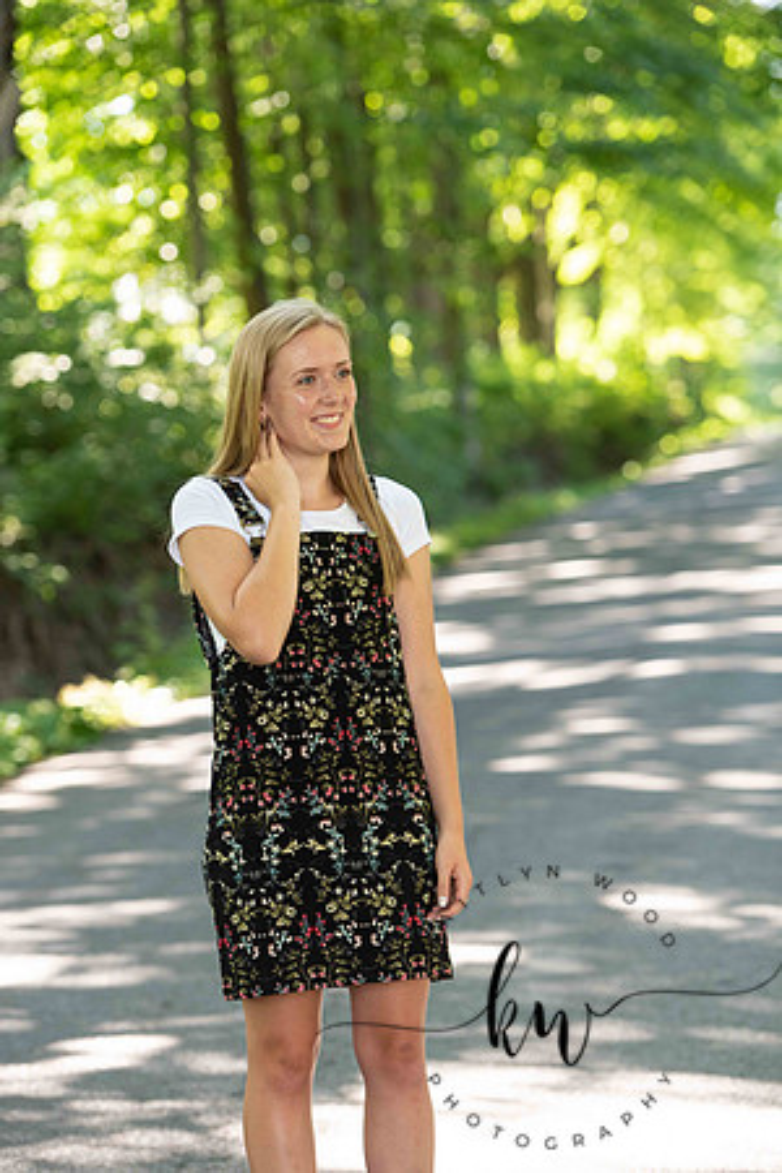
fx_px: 3779
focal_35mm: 116
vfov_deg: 17.6
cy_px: 586
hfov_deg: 11.8
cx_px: 391
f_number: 3.5
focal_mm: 116
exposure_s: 1/200
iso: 640
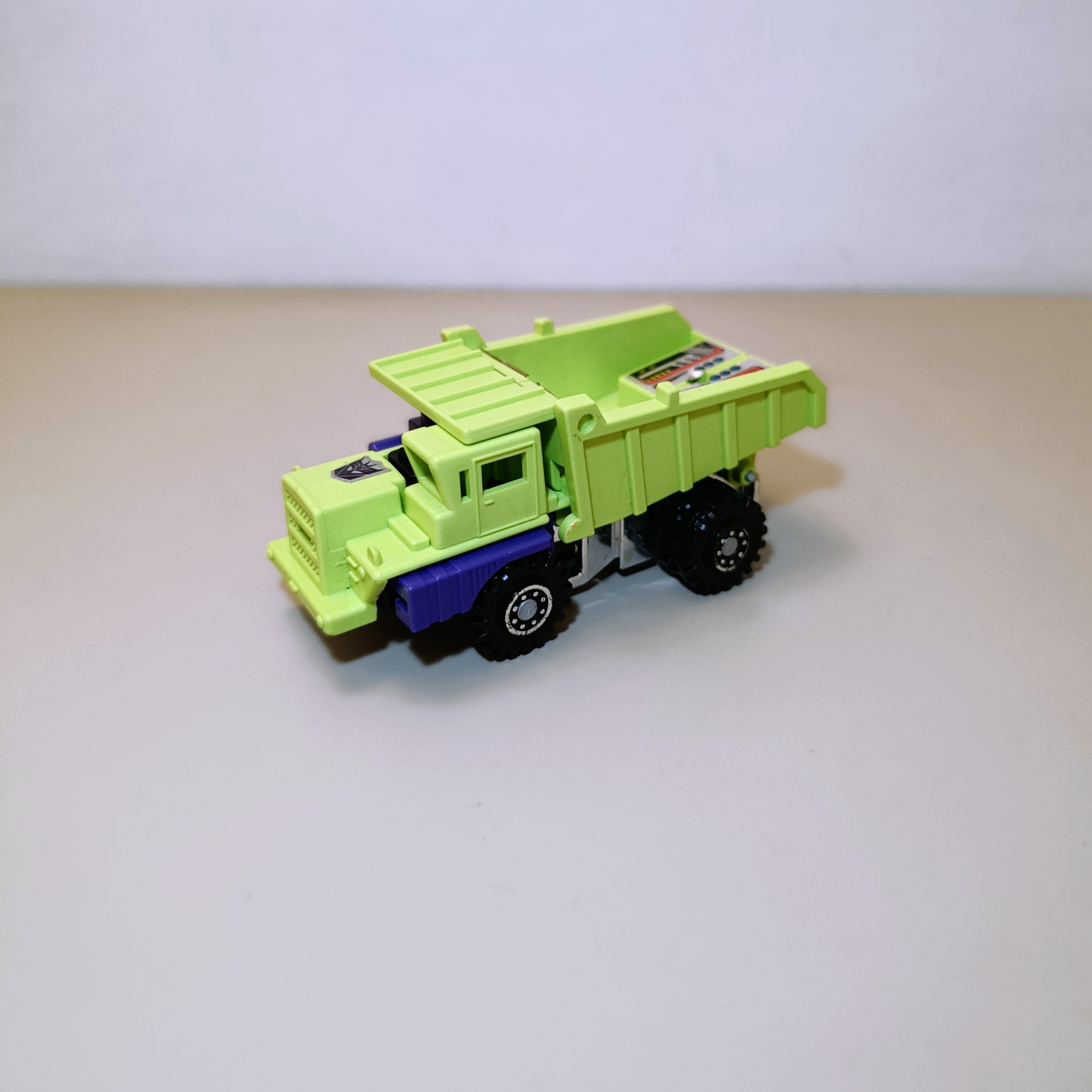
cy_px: 434
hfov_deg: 57.3
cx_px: 557
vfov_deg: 56.8
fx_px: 999
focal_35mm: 28
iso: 1248
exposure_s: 1/50
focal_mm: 6.11
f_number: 1.65
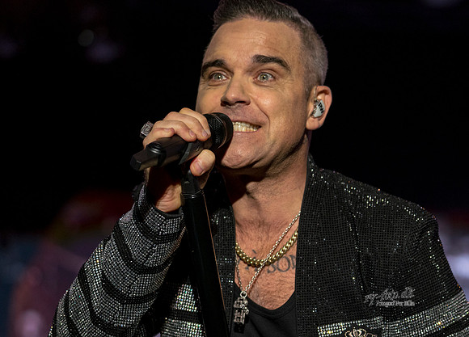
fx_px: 1939
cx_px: 357
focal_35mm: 145
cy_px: 267
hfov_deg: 13.7
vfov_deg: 9.9
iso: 1250
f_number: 2.8
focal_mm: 86
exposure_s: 1/320
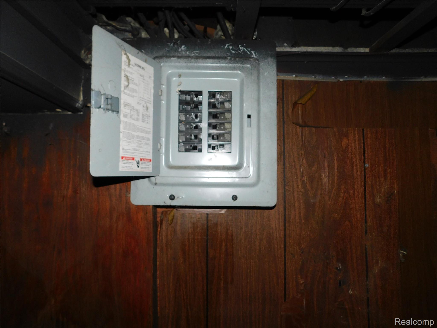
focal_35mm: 24
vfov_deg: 56.8
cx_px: 218
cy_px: 164
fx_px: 303
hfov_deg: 71.6
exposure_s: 1/30
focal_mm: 4.1
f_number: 3
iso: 200
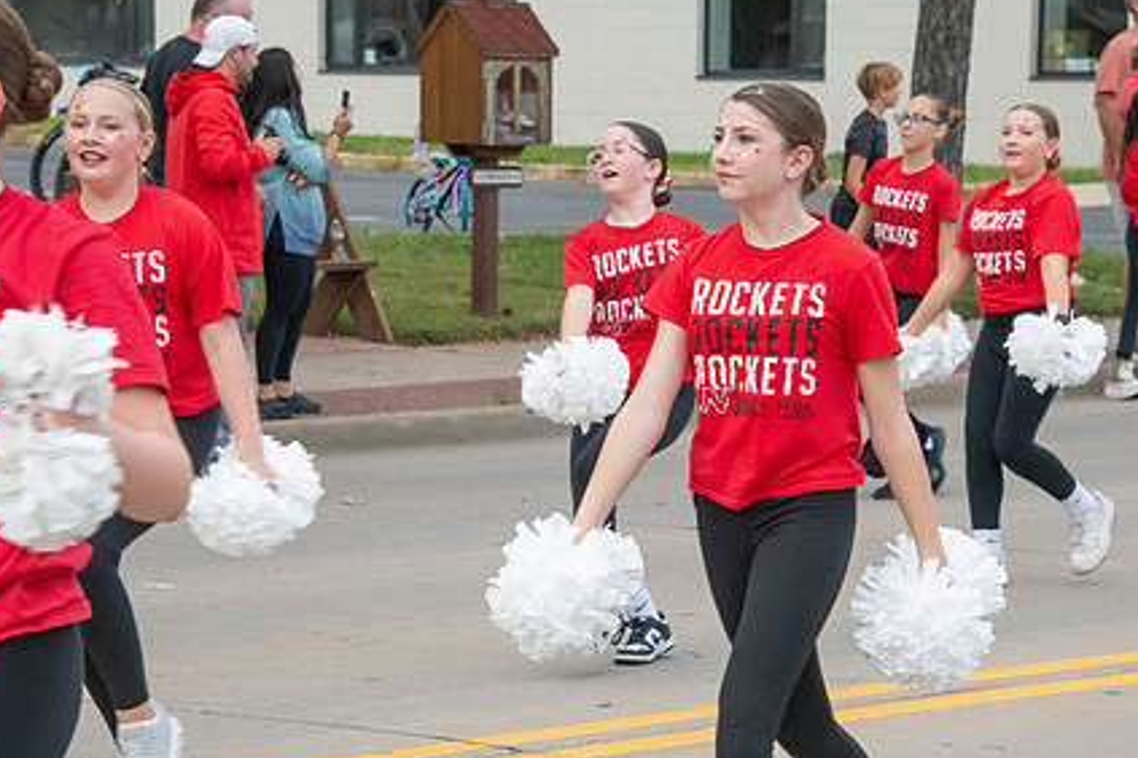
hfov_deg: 12.9
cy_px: 399
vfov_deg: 8.6
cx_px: 613
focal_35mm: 159
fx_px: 5026
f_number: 11
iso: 3200
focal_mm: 116
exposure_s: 1/500
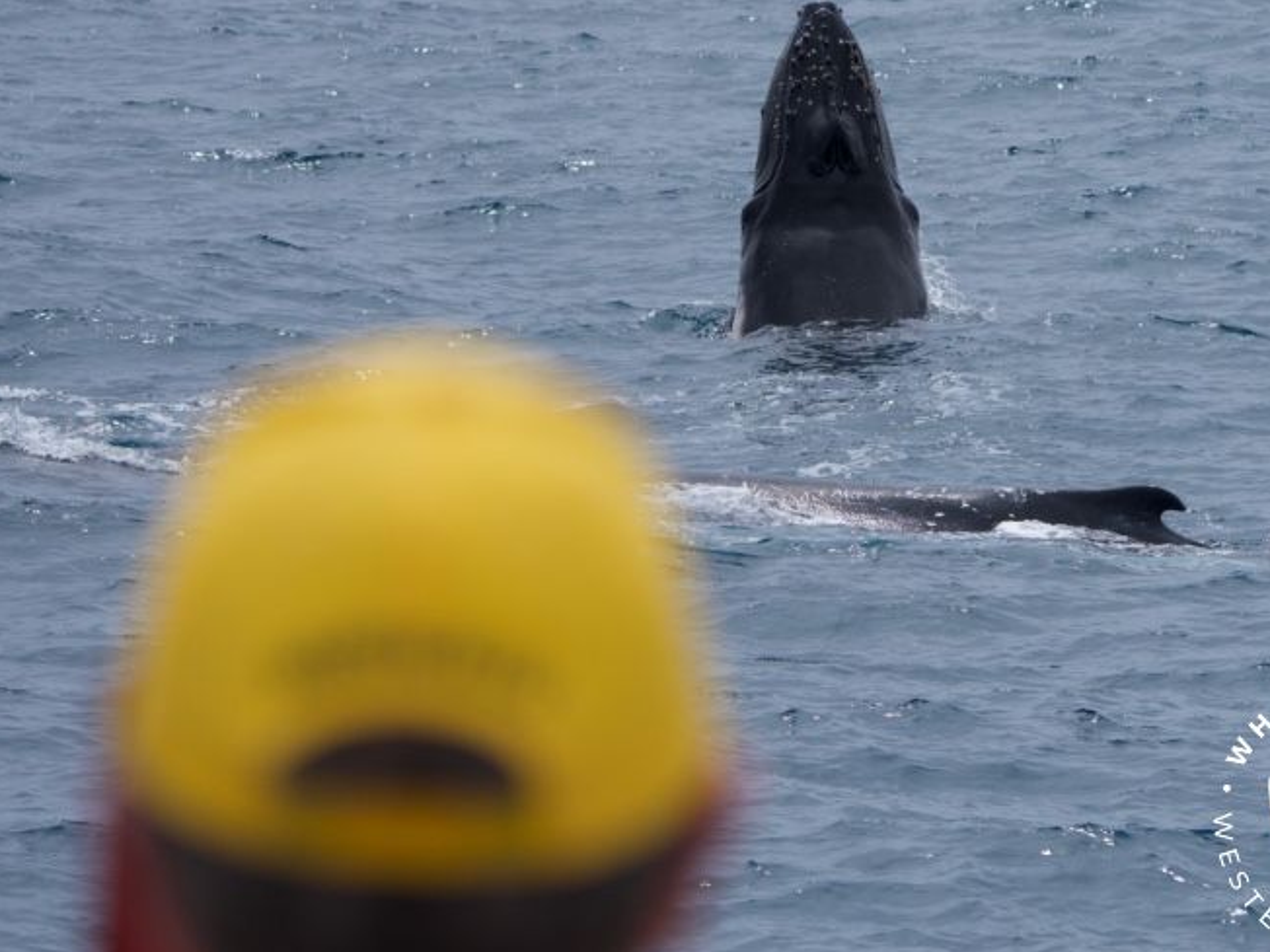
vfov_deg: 6.3
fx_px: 8658
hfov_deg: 8.4
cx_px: 727
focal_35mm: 236
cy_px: 453
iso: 800
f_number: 8
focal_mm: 200
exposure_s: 1/3200
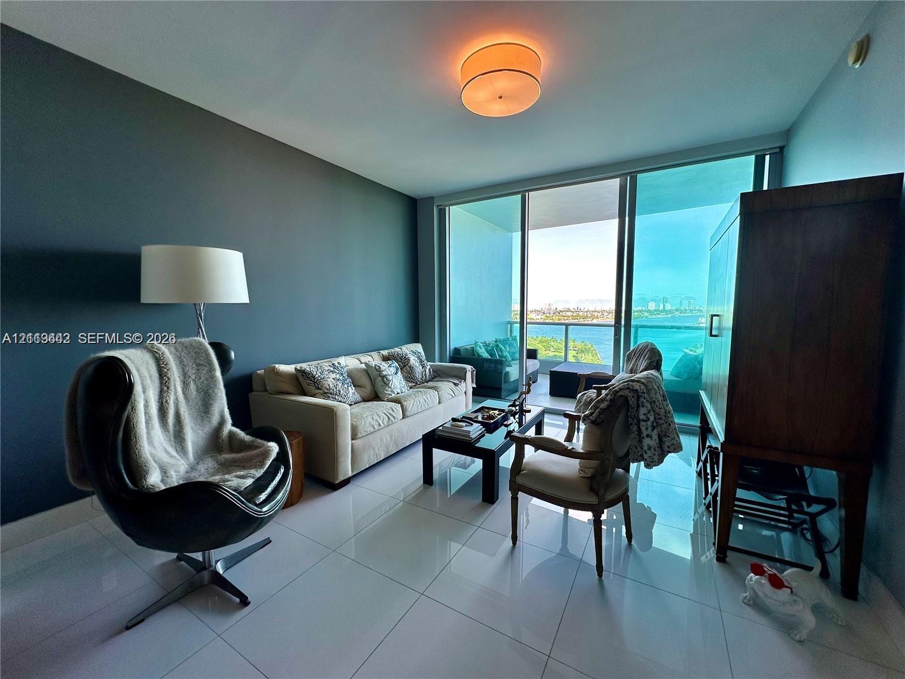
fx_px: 366
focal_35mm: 14
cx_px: 452
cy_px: 340
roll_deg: +0.8
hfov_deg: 102.1
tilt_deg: -4.3
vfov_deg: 85.7
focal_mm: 2.22
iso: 40
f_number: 2.2
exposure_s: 1/236
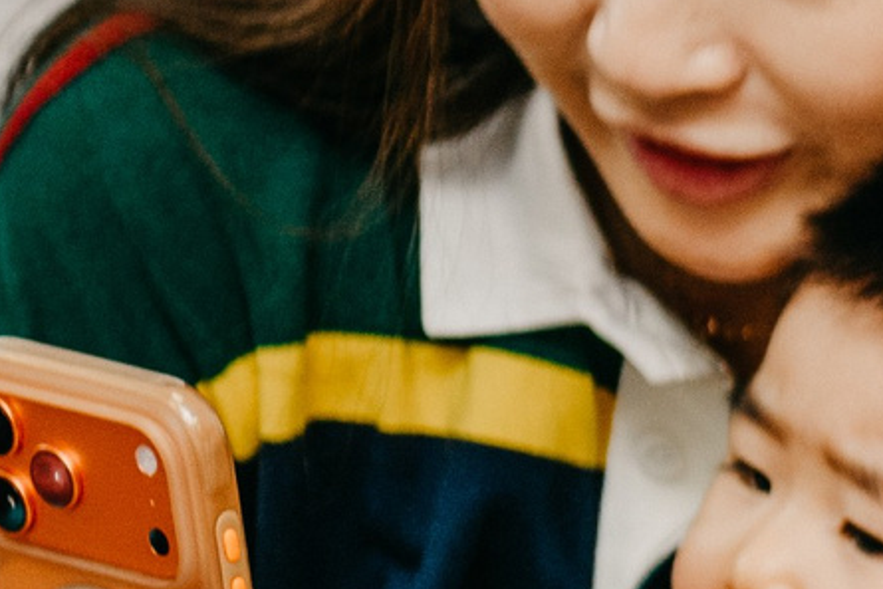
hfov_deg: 4.9
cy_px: 447
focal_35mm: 403
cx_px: 2484
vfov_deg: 3.4
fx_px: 9887
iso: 250
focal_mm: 70
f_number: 4
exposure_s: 1/160
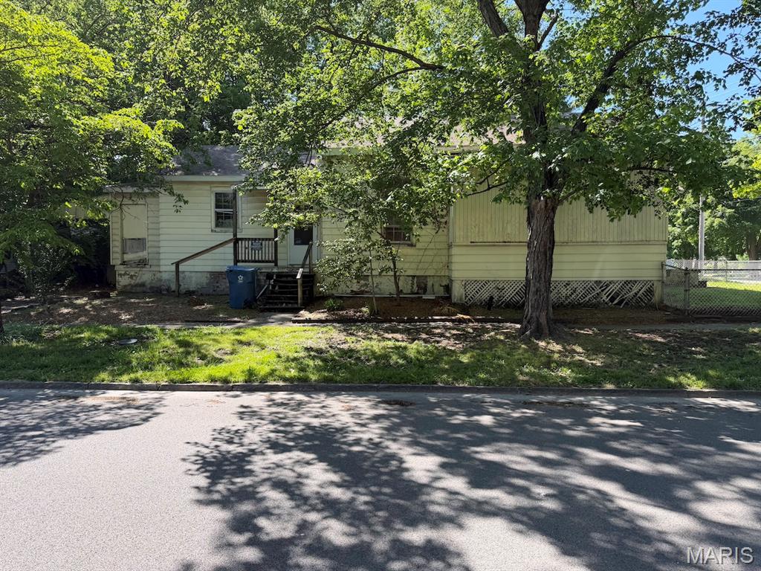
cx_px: 380
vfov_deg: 56.8
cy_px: 286
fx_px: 528
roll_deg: -0.4
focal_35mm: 24
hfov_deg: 71.6
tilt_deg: -1.4
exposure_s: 1/967
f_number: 1.78
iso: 80
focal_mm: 6.76
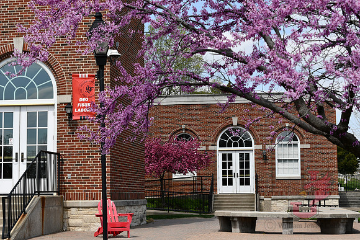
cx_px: 180
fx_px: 720
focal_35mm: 72
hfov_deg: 28.1
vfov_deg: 18.9
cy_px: 120
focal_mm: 48
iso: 100
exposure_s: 1/320
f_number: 9
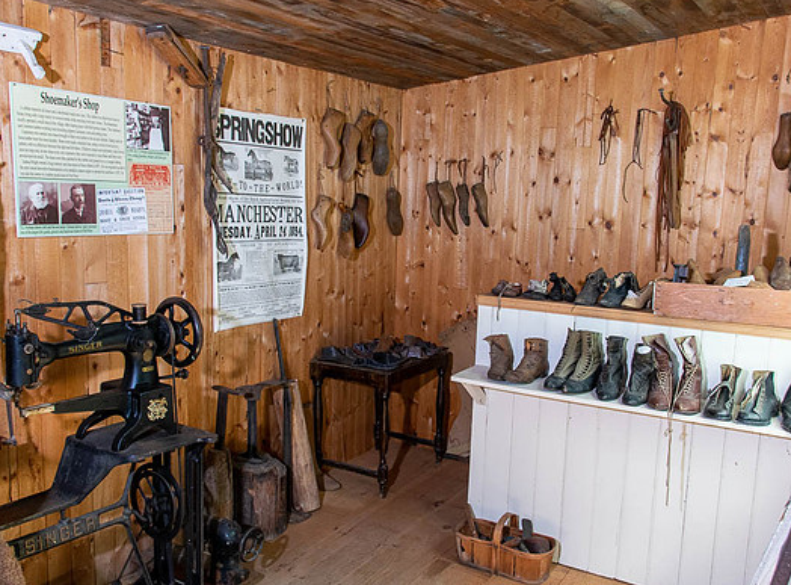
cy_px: 304
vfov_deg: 43.8
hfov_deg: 57.0
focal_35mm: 32
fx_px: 727
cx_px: 421
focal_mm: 18
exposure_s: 1/100
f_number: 6.3
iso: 800
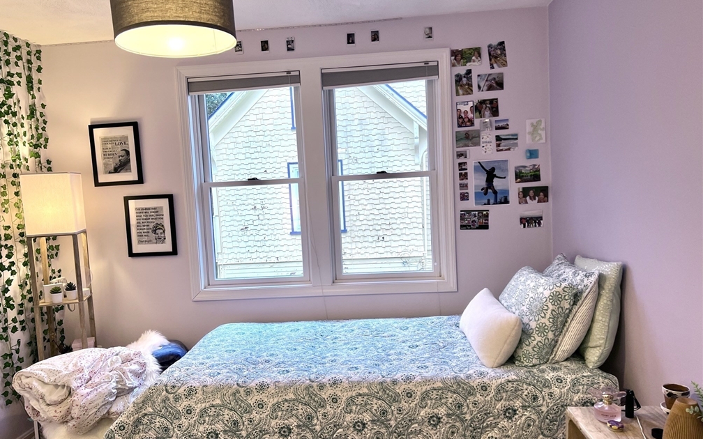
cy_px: 233
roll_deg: +3.6
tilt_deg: -4.4
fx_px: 536
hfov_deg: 66.5
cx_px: 347
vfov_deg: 44.5
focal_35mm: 28
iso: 64
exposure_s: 1/60
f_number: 1.5
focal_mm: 5.7
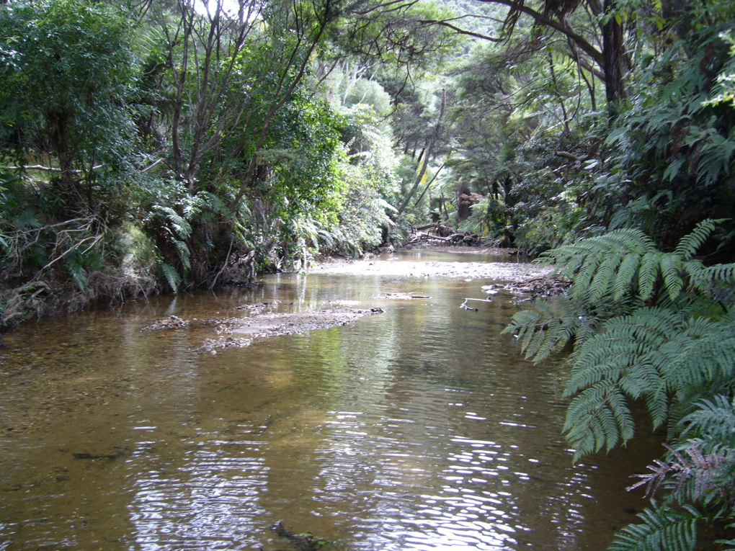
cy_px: 276
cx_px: 368
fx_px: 743
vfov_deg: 40.7
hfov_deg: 52.6
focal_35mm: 35
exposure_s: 1/50
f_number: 2.8
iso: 80
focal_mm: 5.8
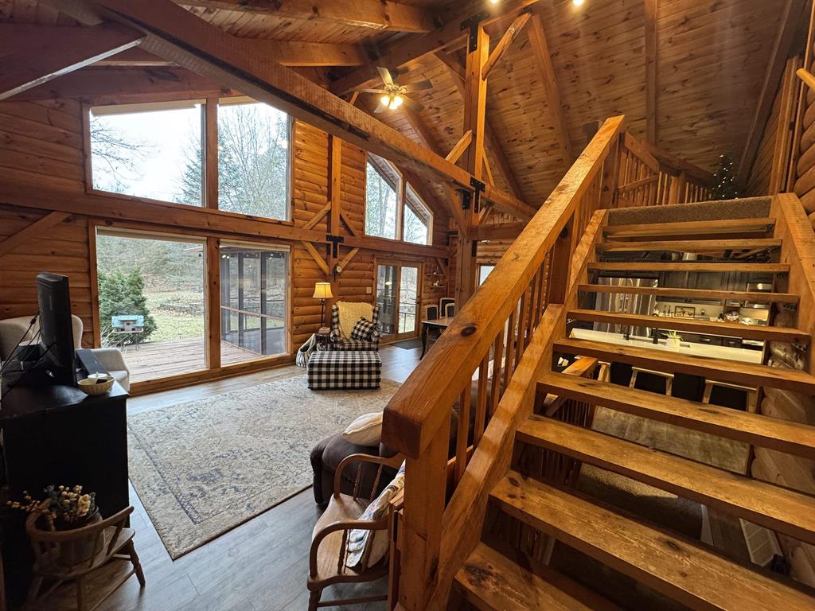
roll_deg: -2.5
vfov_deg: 85.7
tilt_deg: -6.1
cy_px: 306
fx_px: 330
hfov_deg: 102.1
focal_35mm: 14
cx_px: 408
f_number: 2.2
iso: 320
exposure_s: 1/60
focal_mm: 2.22
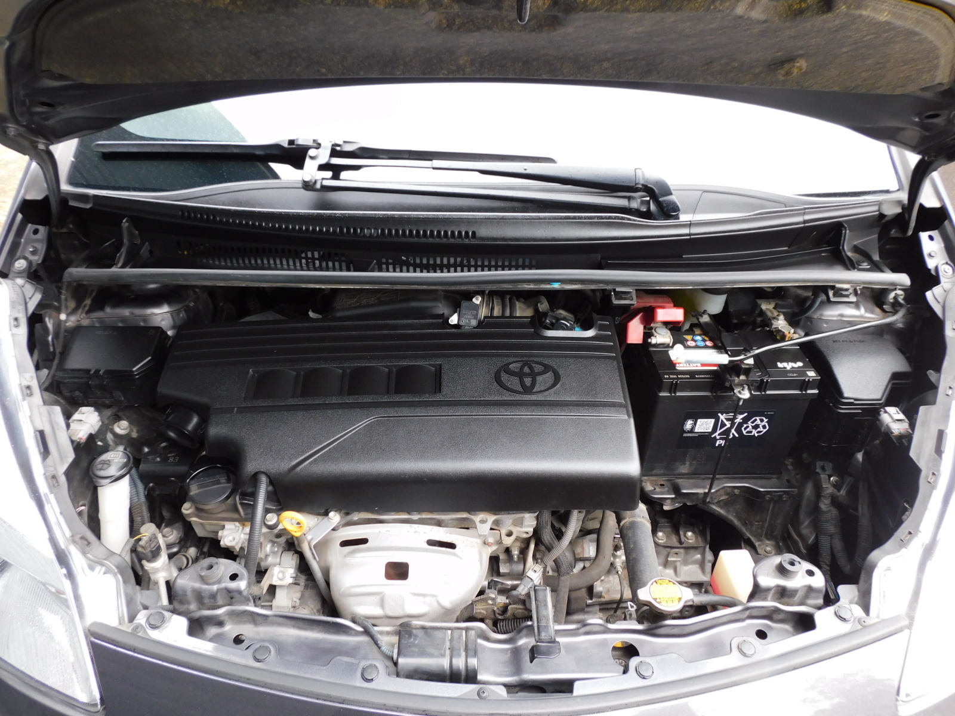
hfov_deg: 71.6
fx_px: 662
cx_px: 478
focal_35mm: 24
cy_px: 358
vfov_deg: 56.8
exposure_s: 1/30
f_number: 3.3
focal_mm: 4.3
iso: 125
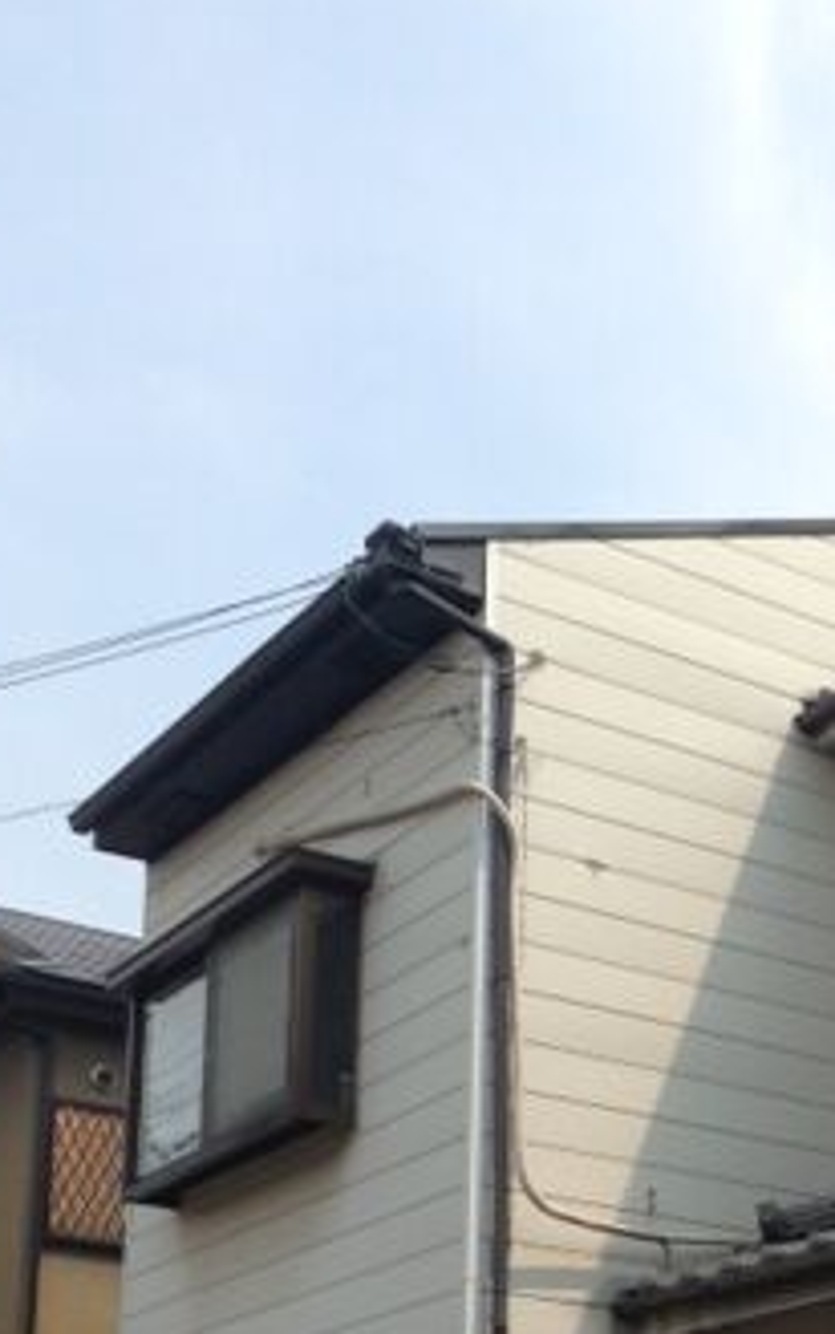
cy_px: 1281
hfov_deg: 18.9
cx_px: 722
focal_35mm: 68
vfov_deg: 28.6
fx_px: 2473
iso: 50
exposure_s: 1/1290
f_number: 2.4
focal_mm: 4.13
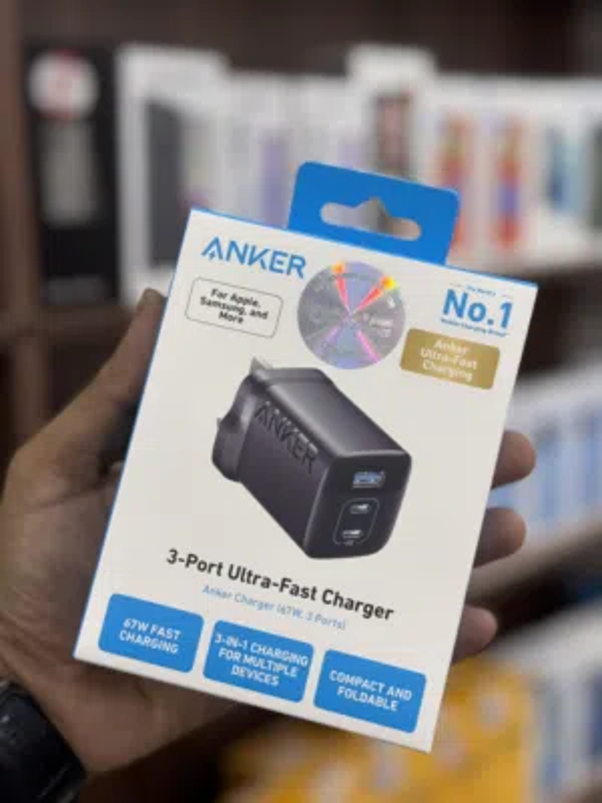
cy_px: 402
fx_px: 1113
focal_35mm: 48
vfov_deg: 39.7
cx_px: 301
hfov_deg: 30.3
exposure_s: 1/100
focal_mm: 6.76
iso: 64
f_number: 1.78
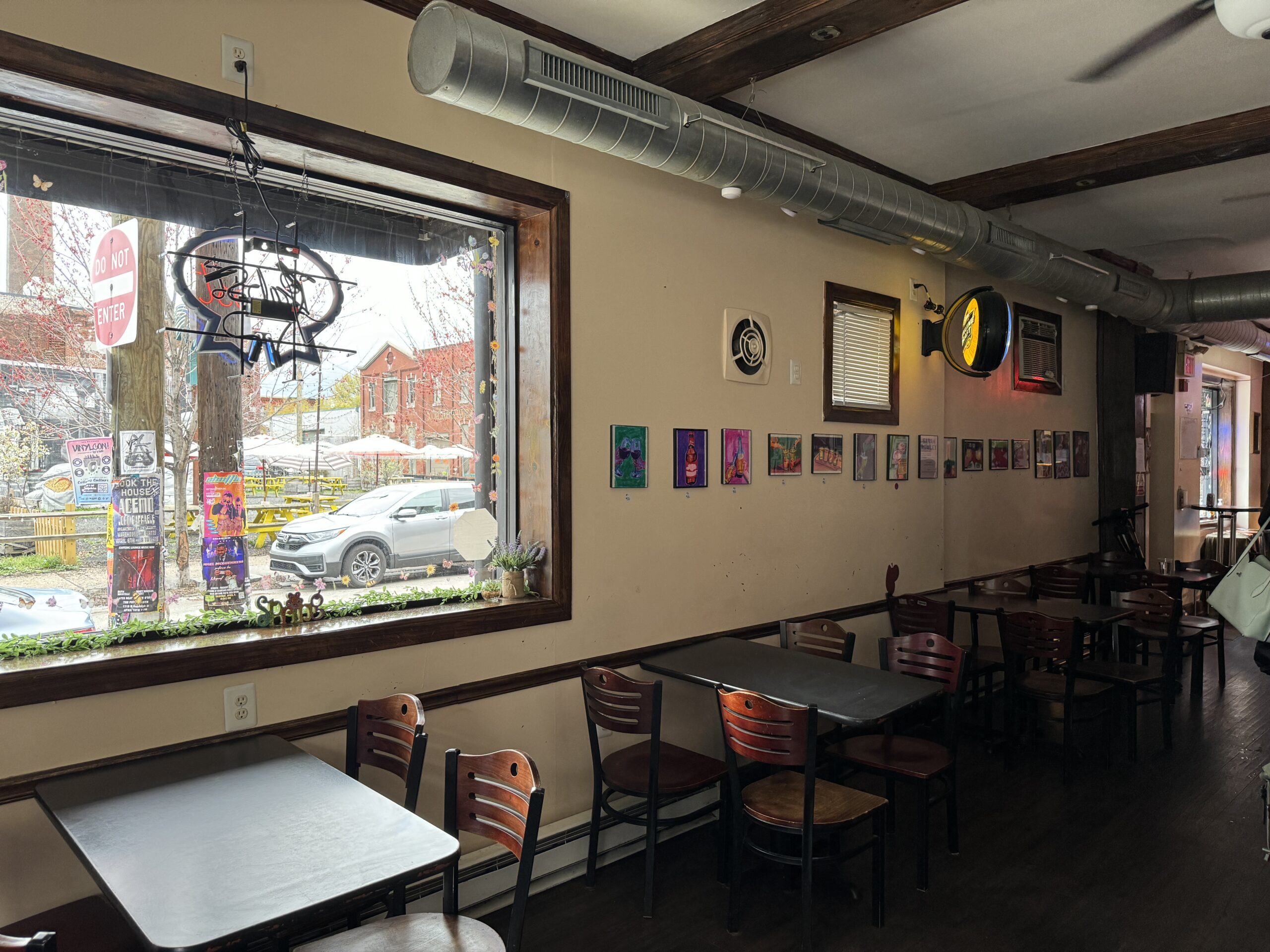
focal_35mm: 24
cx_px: 635
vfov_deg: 56.8
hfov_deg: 71.6
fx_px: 881
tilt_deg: -1.1
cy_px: 476
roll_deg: -0.1
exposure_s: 1/87
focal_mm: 6.86
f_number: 1.78
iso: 200
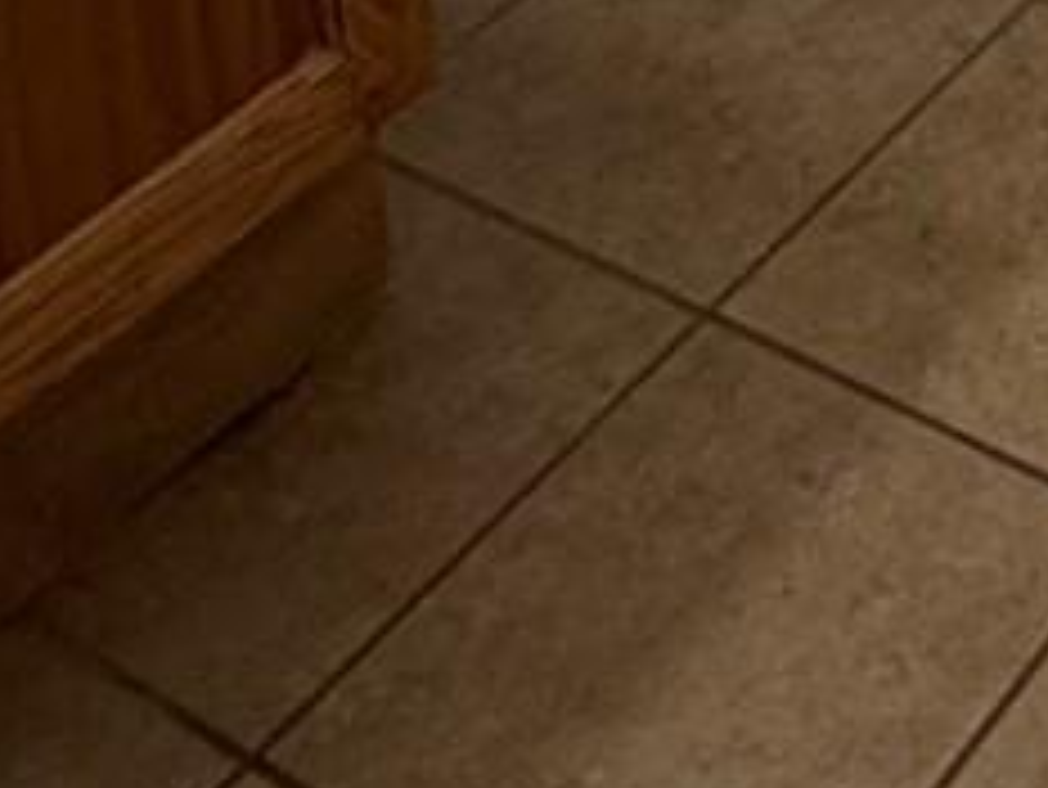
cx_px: 1538
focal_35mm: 96
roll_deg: +0.6
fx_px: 2908
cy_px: -1454
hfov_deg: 18.3
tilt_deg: -10.0
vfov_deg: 11.1
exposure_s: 1/120
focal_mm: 2.22
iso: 80
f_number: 2.2
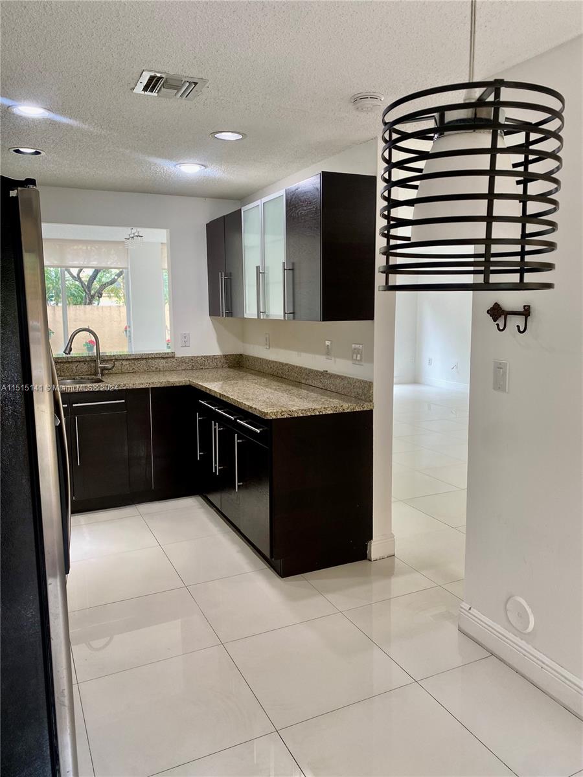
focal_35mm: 26
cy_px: 388
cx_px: 292
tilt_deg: -5.6
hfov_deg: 53.1
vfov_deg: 67.3
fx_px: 584
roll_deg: +0.3
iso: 64
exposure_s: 1/60
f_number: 1.8
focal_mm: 4.25
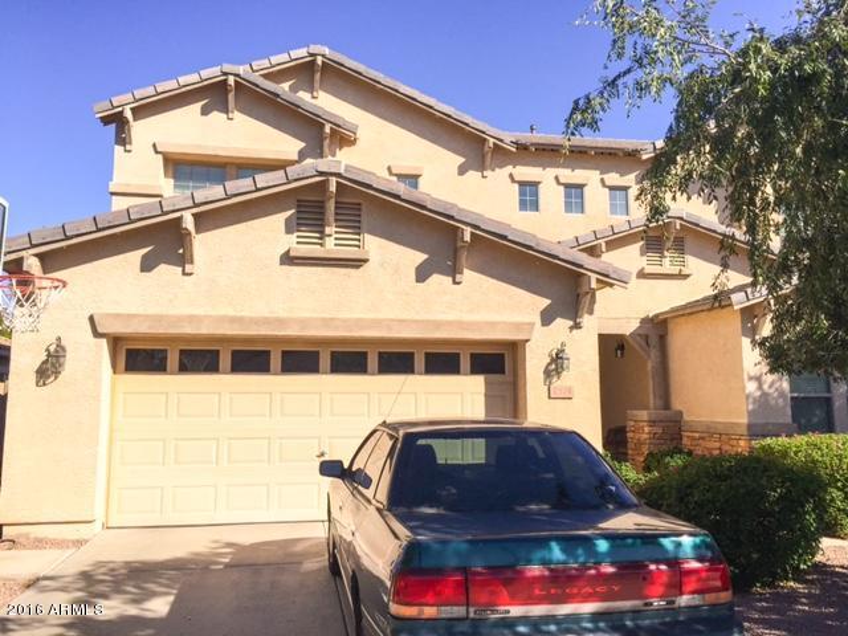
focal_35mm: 29
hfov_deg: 61.7
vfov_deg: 48.2
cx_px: 424
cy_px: 318
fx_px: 710
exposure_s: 1/2326
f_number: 2.2
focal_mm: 4.15
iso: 32
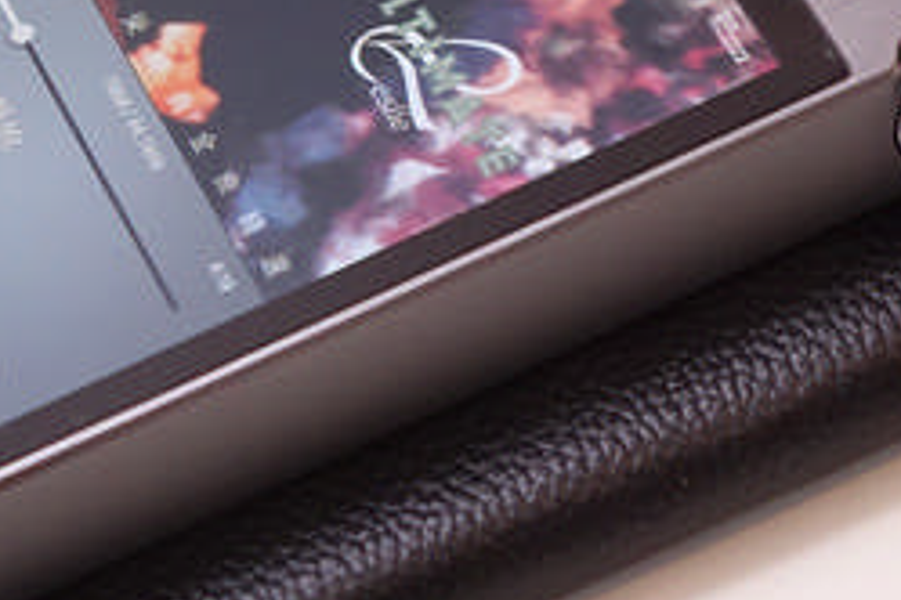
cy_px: -38
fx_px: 7007
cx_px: 601
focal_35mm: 280
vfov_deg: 4.9
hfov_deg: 7.4
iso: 1000
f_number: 4
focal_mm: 31.77
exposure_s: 1/60
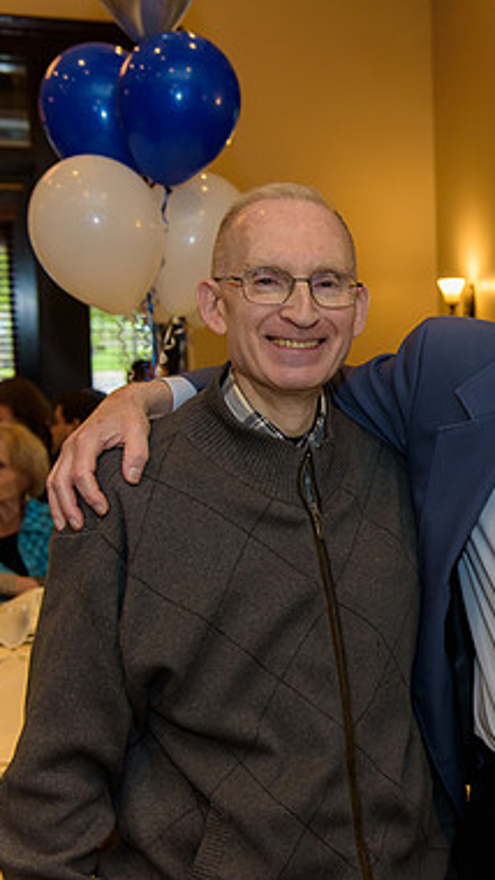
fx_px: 1306
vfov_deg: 37.2
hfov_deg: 20.1
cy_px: 434
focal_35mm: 56
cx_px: 599
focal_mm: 35
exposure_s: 1/125
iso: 800
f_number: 3.2
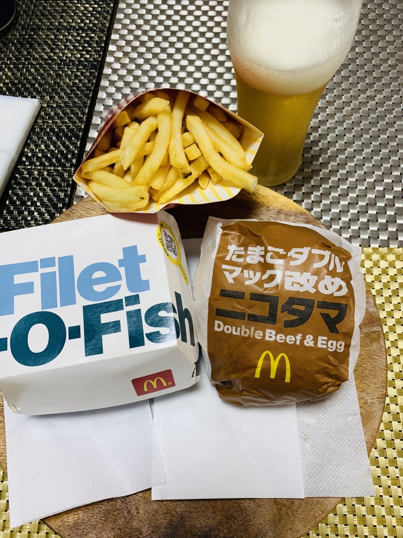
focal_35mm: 26
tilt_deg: -69.3
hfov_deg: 53.1
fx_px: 404
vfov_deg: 67.3
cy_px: 269
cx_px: 202
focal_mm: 4.25
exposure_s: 1/63
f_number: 1.8
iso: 64
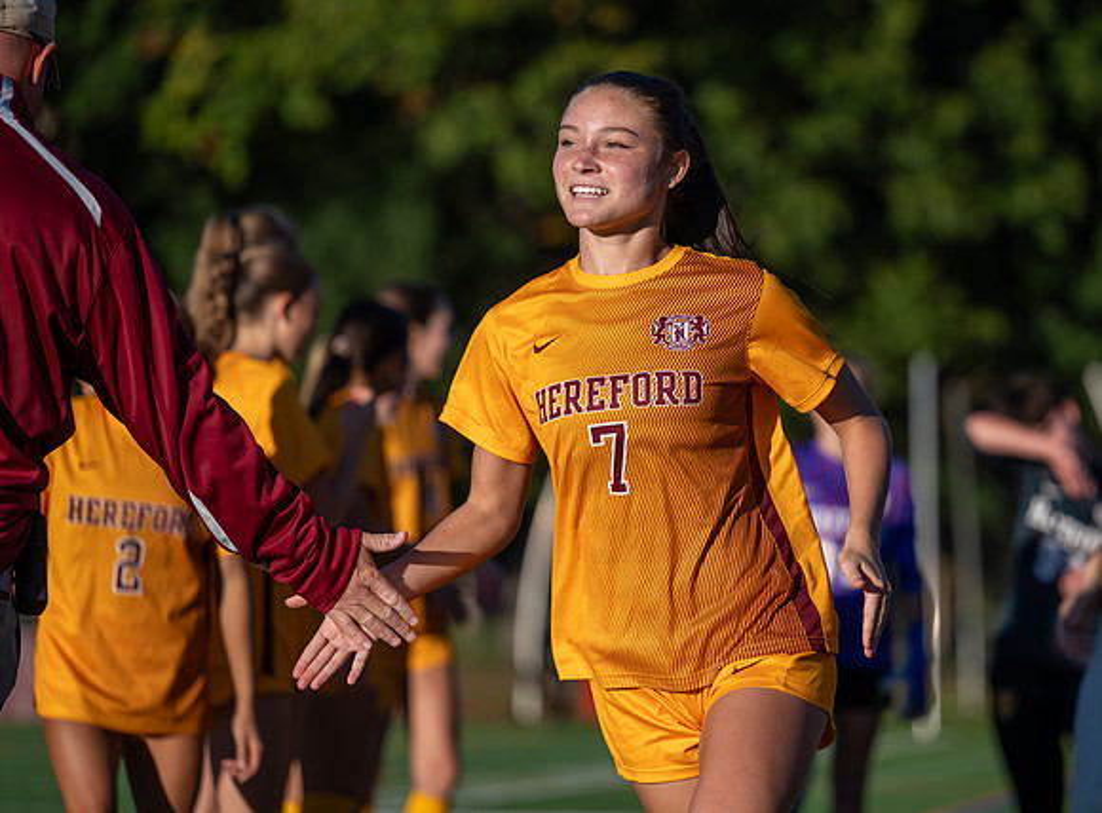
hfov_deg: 12.3
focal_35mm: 161
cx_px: 679
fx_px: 5091
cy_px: 386
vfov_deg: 9.1
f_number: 2.8
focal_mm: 135
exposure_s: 1/2000
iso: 90
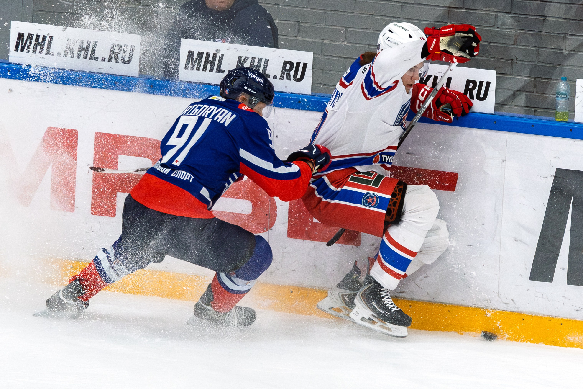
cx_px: 305
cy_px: 188
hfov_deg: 3.8
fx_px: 8873
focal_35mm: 548
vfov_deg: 2.5
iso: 2800
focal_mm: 185
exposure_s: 1/1600
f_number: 5.6
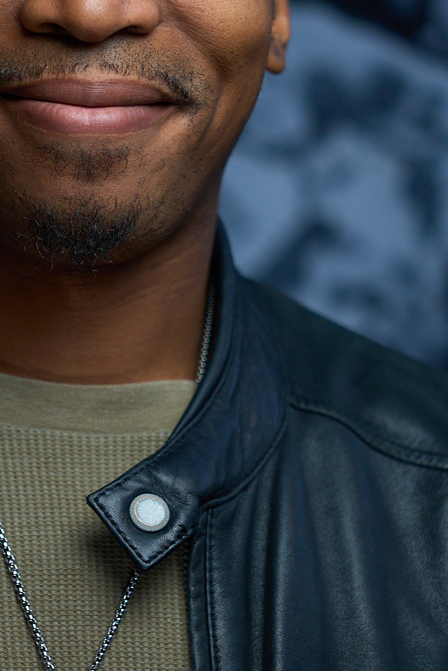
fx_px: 2389
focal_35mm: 128
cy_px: 274
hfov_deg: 10.7
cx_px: 86
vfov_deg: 16.0
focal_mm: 40
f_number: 1.8
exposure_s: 1/160
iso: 160
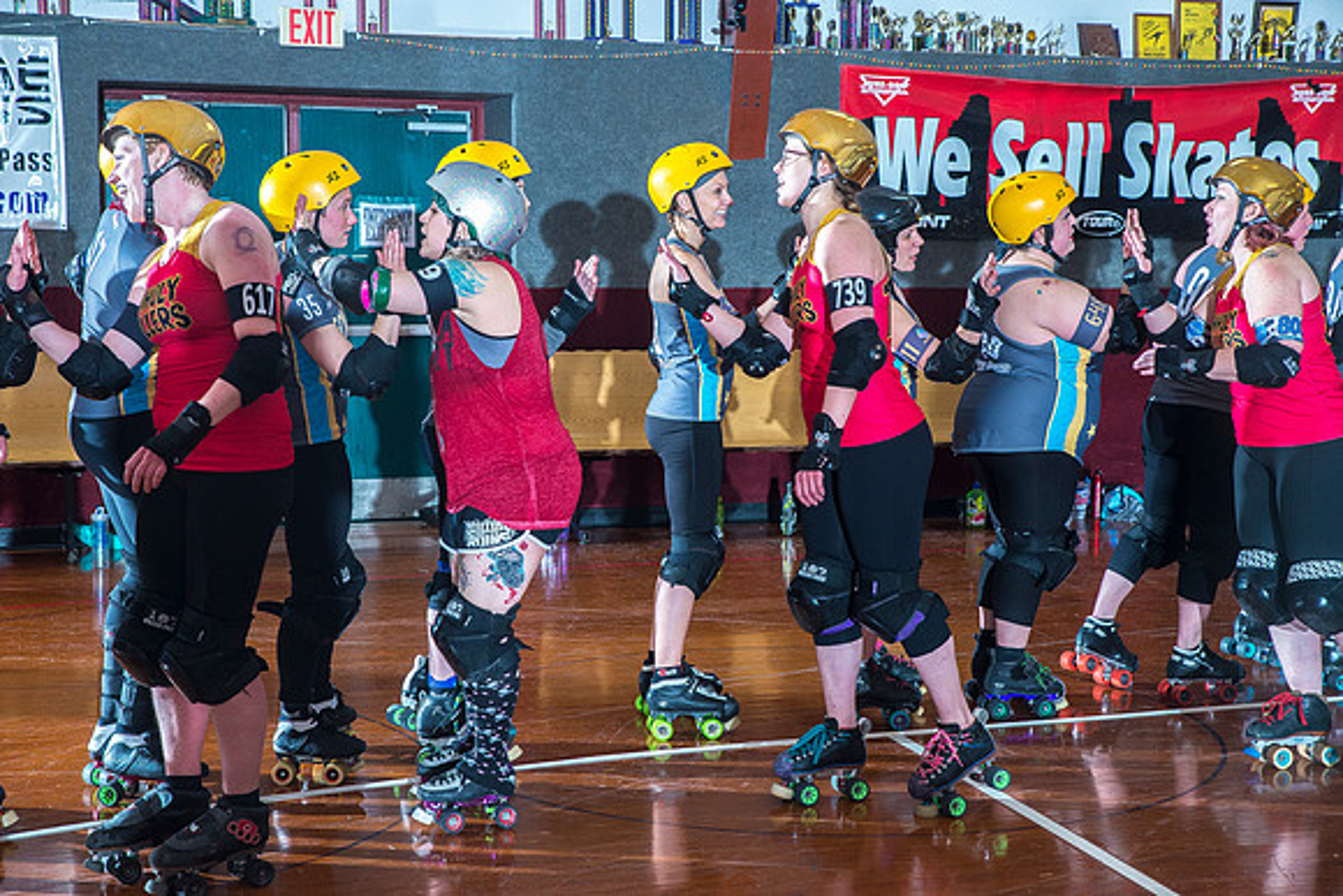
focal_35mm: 58
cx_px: 672
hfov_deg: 34.5
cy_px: 448
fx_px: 2164
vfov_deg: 23.4
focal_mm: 58
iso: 800
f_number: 6.3
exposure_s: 1/160
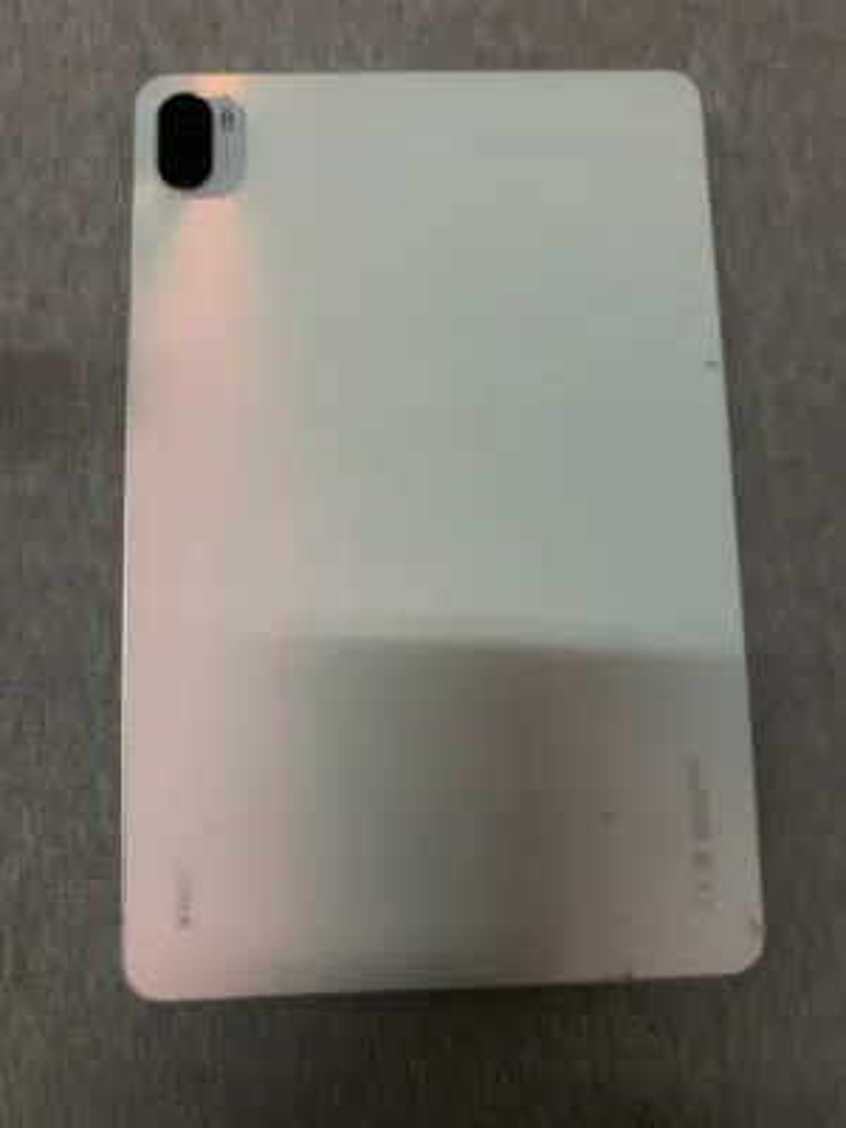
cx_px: 423
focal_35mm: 26
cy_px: 564
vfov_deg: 67.3
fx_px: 847
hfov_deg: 53.1
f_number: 1.8
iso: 800
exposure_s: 1/30
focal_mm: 4.25
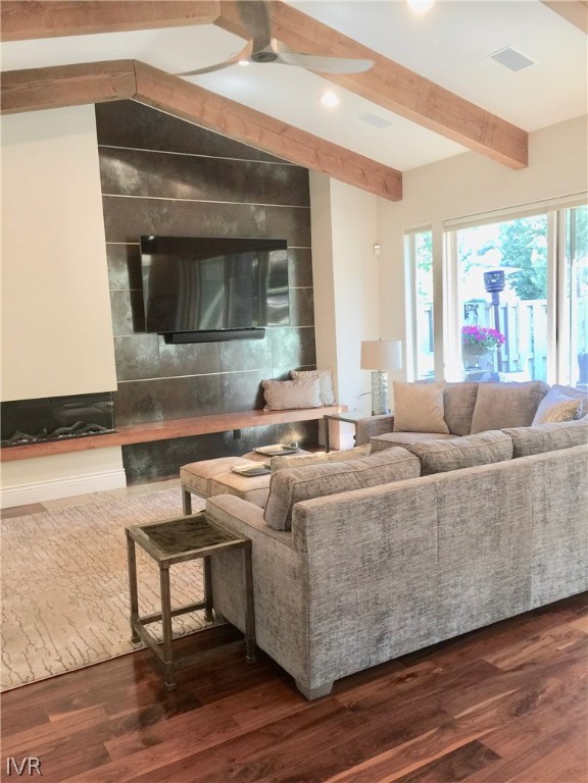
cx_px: 294
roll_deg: +1.3
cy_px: 392
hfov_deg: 48.2
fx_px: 657
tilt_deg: -6.0
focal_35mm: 29
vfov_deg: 61.7
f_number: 2.2
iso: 50
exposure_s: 1/30
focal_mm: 4.15
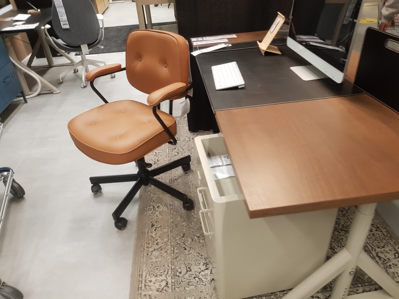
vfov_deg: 53.1
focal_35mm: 26
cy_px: 150
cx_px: 200
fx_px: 300
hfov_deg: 67.3
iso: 200
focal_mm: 4.2
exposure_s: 1/50
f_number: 1.7
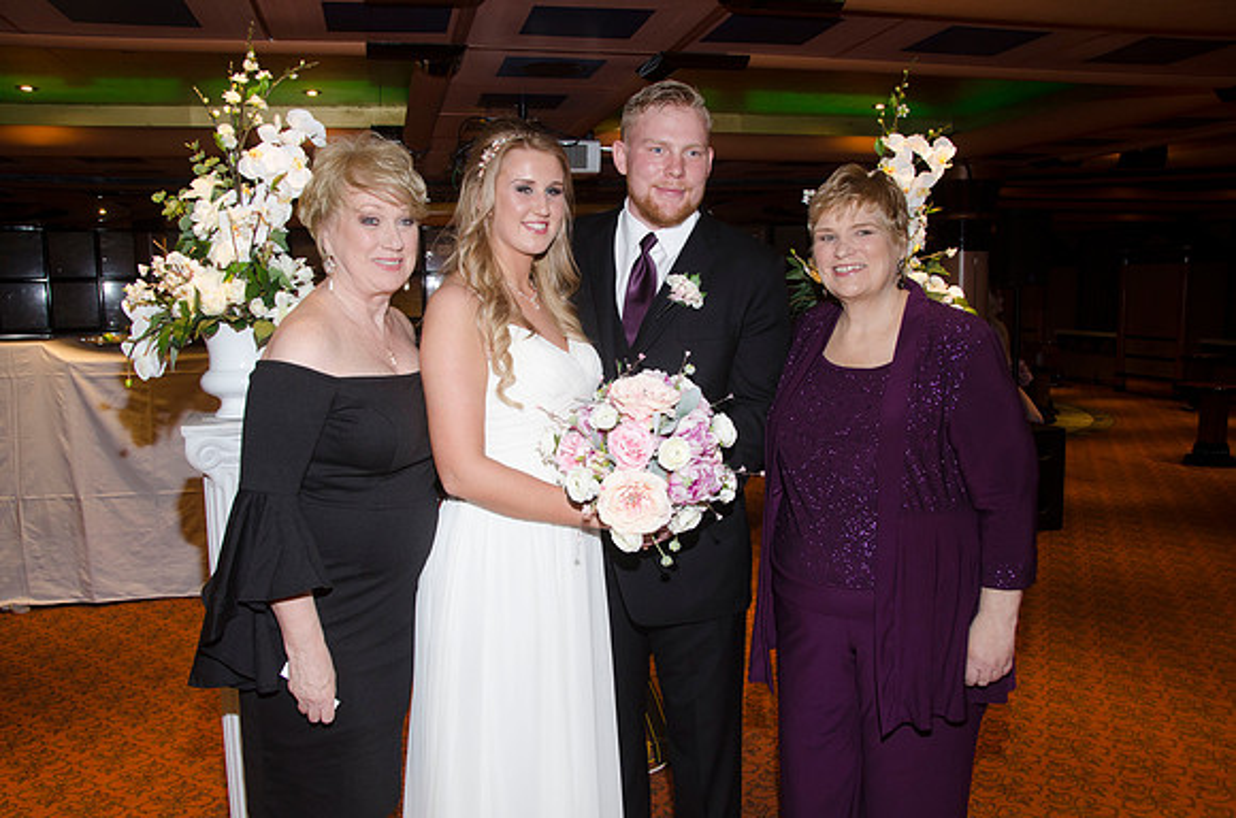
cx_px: 618
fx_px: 1028
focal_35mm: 30
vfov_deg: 43.4
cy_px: 409
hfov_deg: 62.0
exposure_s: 1/60
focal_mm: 20
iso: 400
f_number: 5.6
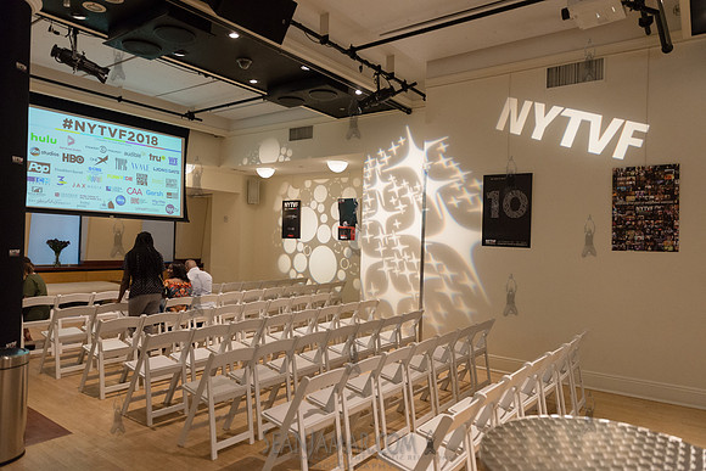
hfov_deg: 73.7
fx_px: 471
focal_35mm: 24
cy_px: 236
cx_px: 353
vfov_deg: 53.2
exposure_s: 1/320
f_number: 4
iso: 2500
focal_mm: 24
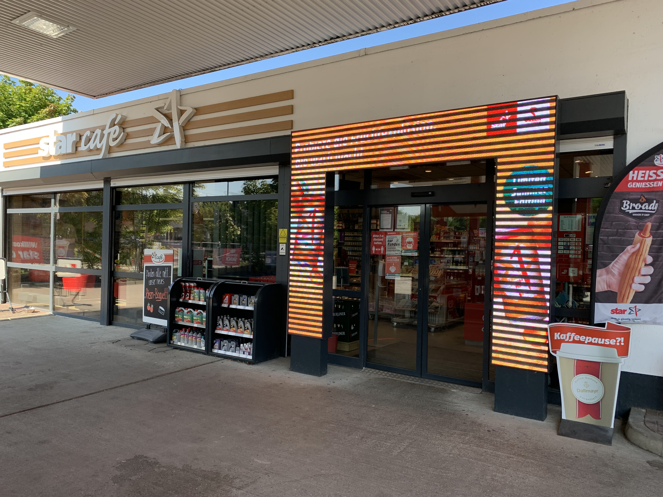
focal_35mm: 26
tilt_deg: -0.4
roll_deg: -1.7
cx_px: 332
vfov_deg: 53.1
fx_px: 498
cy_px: 248
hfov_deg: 67.3
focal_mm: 4.25
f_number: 1.8
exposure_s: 1/455
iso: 25
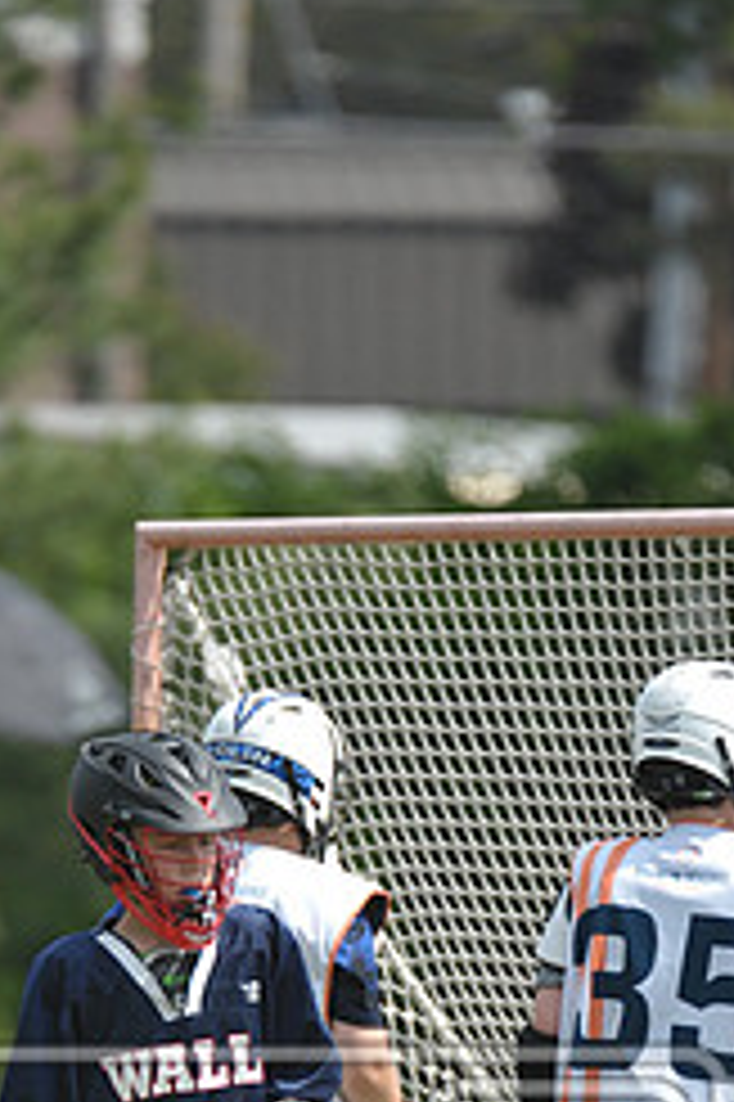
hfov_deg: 1.6
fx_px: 26122
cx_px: 95
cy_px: 1255
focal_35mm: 853
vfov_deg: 2.4
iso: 640
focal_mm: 360
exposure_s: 1/3200
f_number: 4
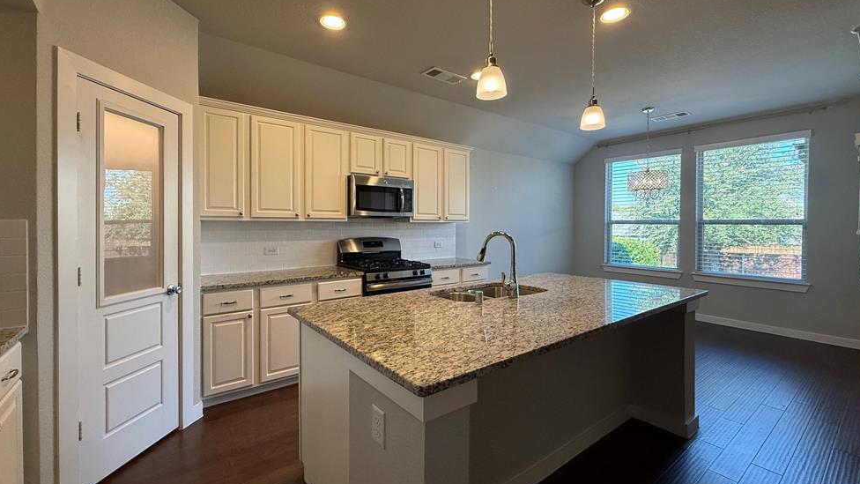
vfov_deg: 67.0
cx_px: 420
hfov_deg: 99.4
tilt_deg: -0.5
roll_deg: -0.2
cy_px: 228
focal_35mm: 16
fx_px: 365
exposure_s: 1/120
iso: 250
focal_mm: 2.22
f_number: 2.2
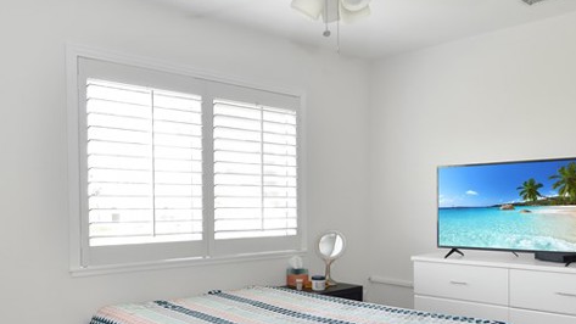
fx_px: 519
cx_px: 253
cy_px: 217
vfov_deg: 34.3
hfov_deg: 57.9
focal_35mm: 34
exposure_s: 1/60
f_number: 4
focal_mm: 10
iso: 450
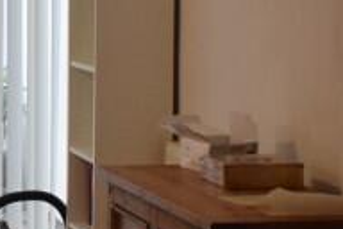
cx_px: -239
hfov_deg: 13.1
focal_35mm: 144
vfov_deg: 9.5
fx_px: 1372
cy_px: 36
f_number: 4
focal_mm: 18
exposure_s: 1/60
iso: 400
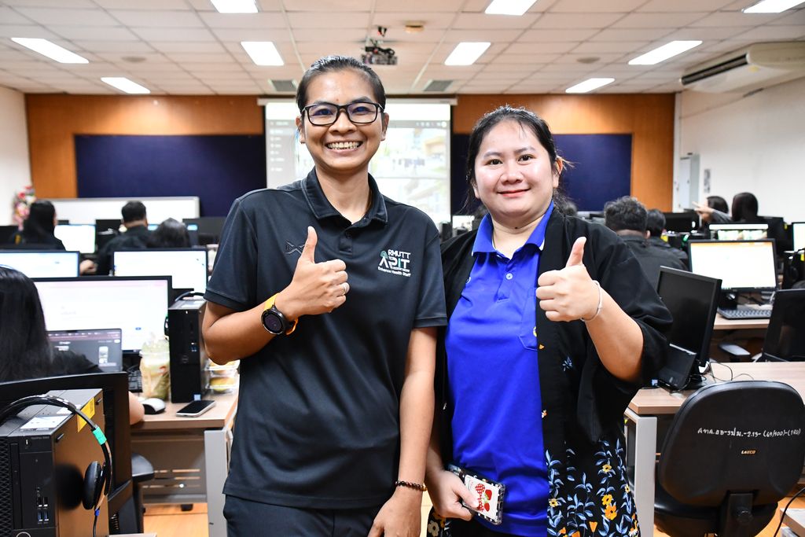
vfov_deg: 34.2
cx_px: 402
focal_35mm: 39
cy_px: 268
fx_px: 872
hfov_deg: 49.5
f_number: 3.8
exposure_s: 1/100
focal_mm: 26
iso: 3200
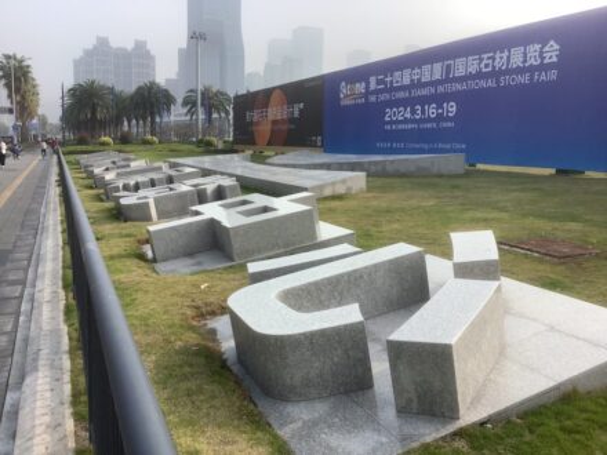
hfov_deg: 58.4
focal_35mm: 31
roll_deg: -2.7
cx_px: 304
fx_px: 544
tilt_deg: -9.0
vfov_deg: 45.4
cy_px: 228
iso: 25
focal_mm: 3.3
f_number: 2.4
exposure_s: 1/1072
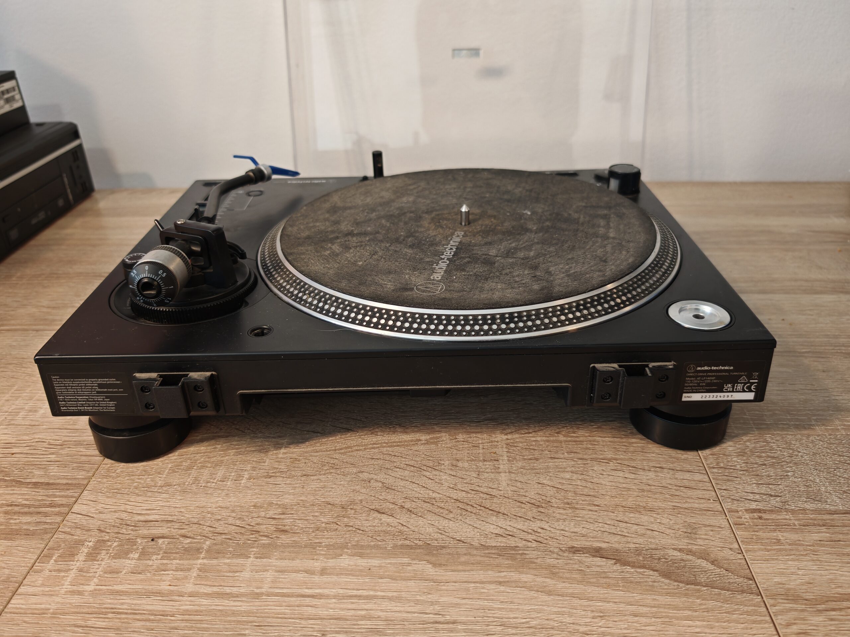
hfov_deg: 65.3
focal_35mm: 27
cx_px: 425
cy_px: 318
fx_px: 663
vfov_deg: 51.4
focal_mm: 6.83
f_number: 1.4
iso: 320
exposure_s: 1/50
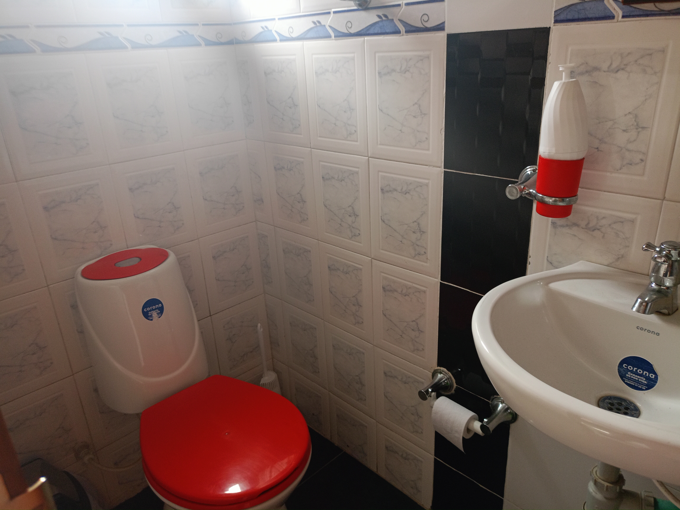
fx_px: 550
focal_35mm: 28
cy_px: 255
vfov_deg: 49.7
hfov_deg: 63.4
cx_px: 340
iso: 444
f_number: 1.79
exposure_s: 1/50
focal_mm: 4.7
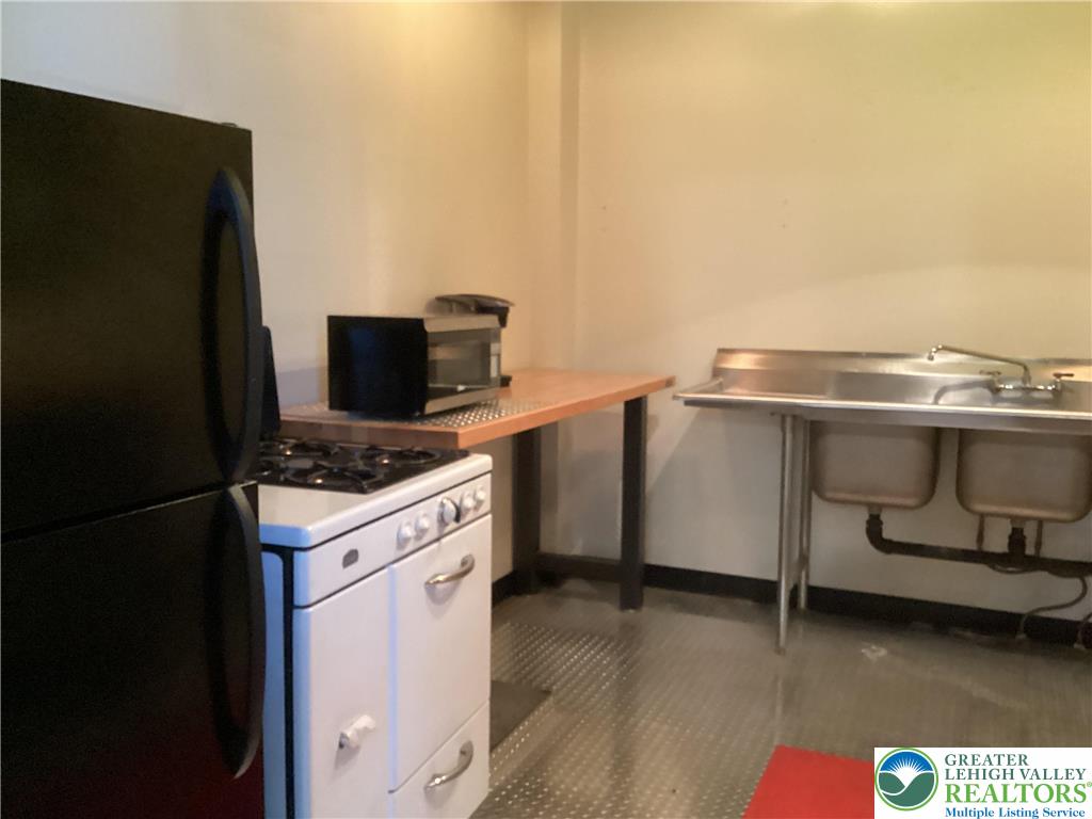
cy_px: 410
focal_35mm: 31
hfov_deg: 58.4
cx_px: 546
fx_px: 978
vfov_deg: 45.4
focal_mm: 3.3
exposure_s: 1/20
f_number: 2.4
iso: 640
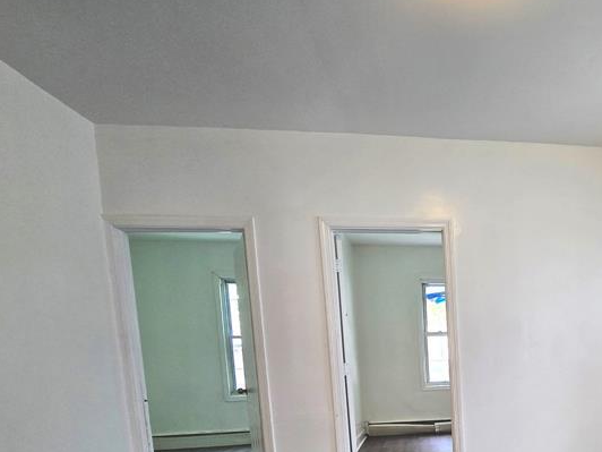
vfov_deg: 49.3
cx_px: 523
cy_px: 402
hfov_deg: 60.6
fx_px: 435
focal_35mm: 25
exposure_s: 1/60
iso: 100
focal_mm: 2.2
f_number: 2.2
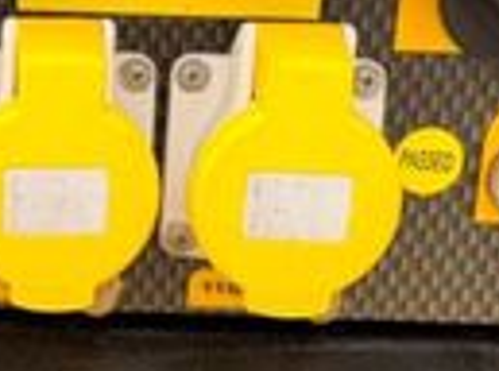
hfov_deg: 17.2
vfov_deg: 13.2
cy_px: 213
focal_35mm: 112
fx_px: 1610
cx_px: -15
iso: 100
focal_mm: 6.76
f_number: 1.78
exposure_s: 1/179
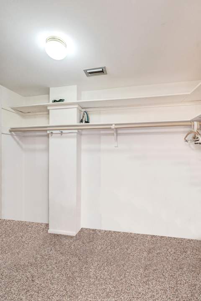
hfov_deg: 73.7
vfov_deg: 96.8
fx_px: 134
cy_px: 150
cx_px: 100
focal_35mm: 16
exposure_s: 1/30
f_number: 6.3
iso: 1600
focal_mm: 16
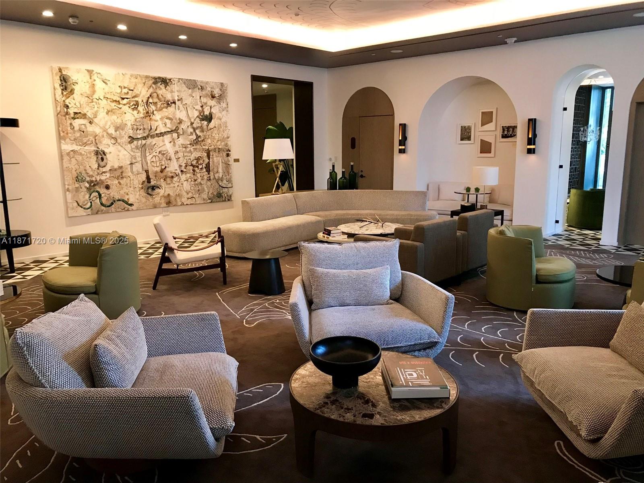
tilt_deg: -9.5
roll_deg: +1.0
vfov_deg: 49.7
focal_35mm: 28
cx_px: 322
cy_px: 242
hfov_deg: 63.4
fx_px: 521
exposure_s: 1/15
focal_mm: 3.99
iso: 64
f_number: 1.8
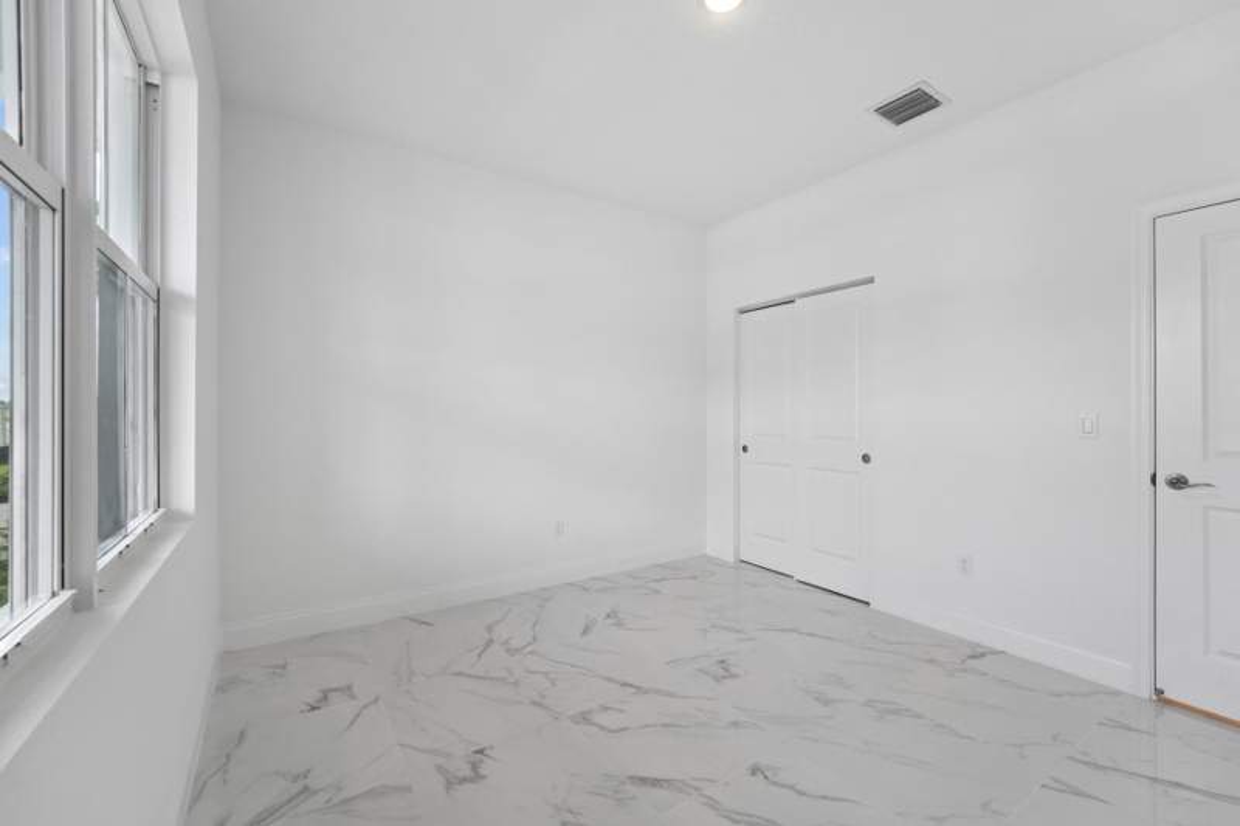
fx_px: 503
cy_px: 413
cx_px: 620
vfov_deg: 78.8
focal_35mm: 15
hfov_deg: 101.9
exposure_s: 1/30
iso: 100
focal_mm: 14.6
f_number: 8
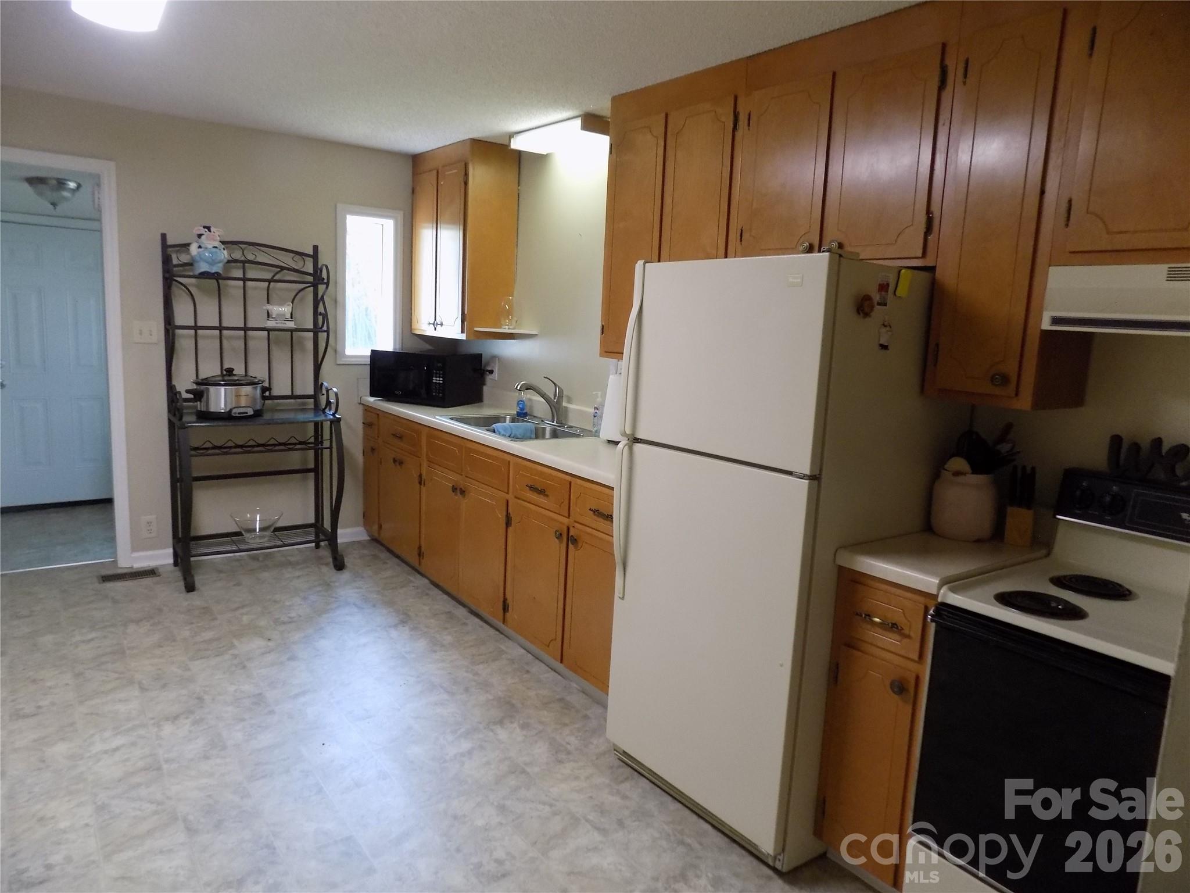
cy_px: 446
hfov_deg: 73.9
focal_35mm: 23
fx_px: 791
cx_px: 595
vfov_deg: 58.9
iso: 200
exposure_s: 1/30
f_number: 3.1
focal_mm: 4
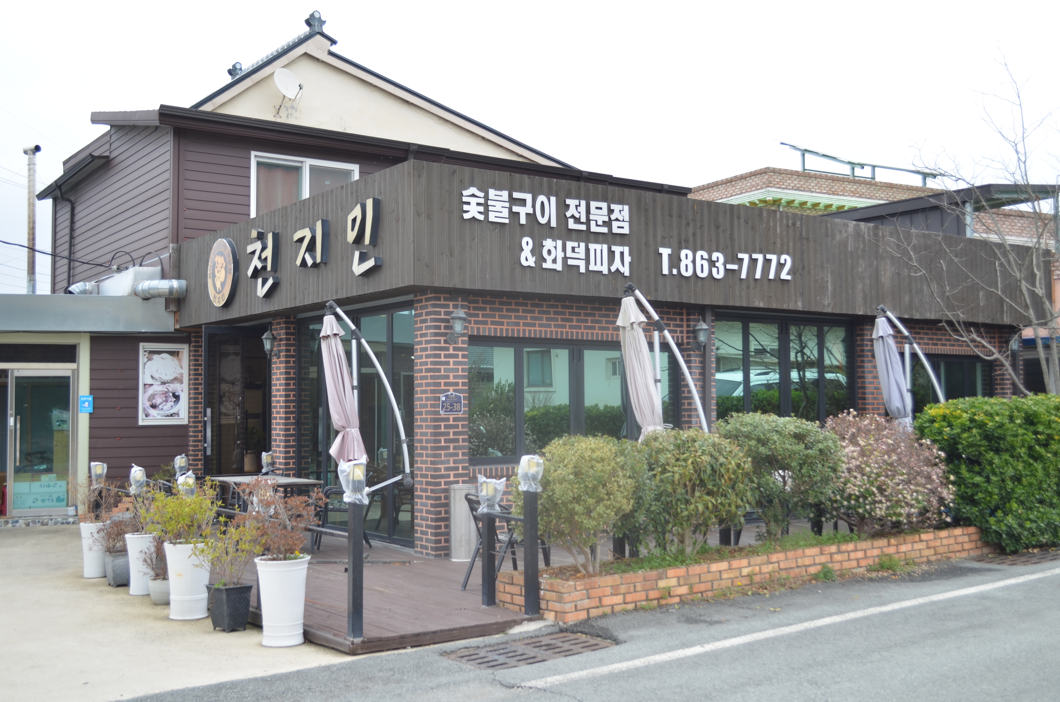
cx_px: 530
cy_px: 351
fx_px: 1058
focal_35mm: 36
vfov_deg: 36.7
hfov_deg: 53.2
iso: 100
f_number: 4.5
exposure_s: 1/100
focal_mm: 24
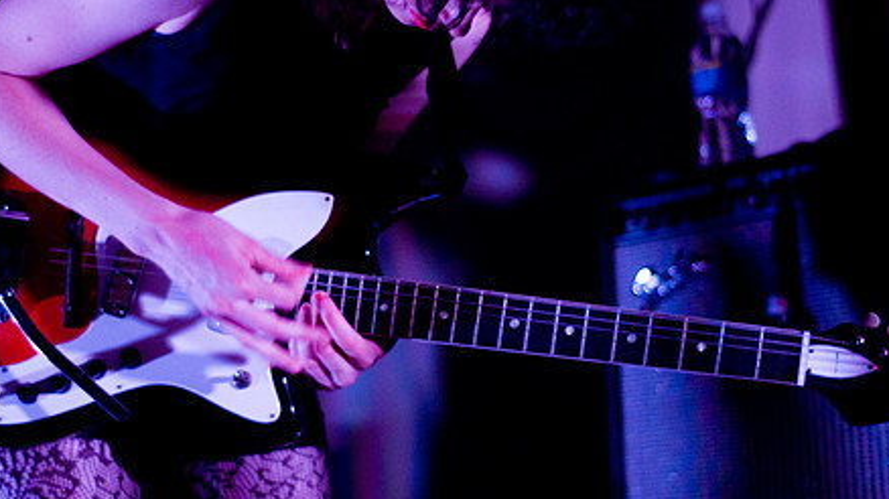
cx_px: 369
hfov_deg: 20.5
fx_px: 2451
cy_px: 228
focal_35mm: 104
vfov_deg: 11.6
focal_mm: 50
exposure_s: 1/60
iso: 800
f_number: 1.8
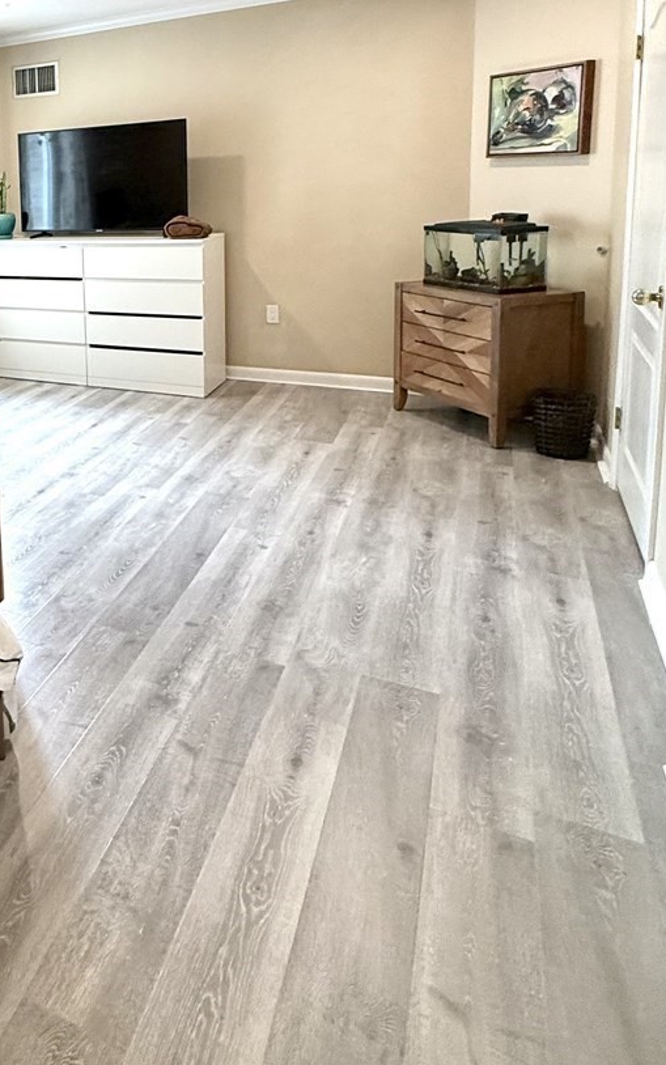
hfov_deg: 38.2
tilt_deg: -7.7
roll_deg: +2.9
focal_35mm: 28
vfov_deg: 63.4
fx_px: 813
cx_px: -39
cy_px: 293
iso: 200
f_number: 2.2
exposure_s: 1/120
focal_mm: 2.22
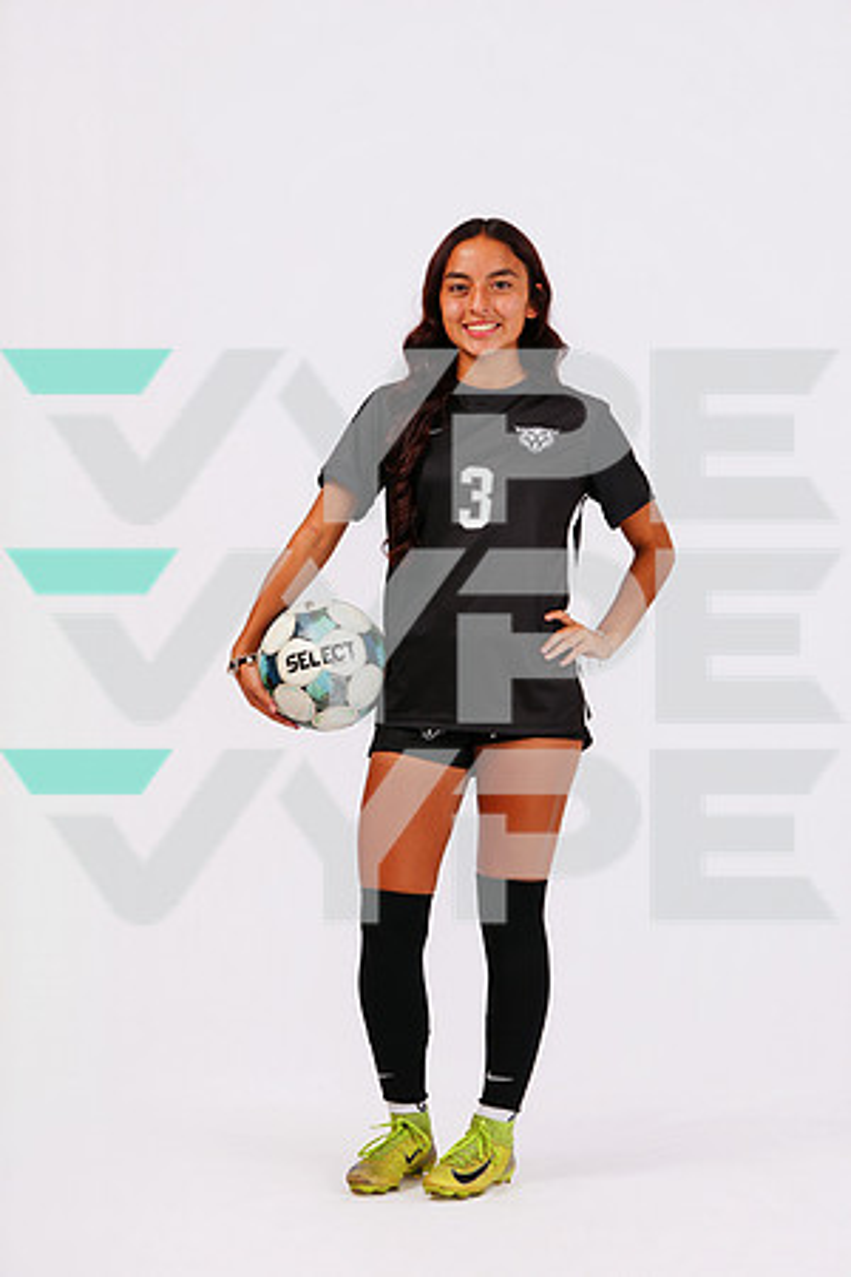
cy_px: 638
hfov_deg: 18.4
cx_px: 426
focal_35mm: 74
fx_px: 2624
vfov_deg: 27.3
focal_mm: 74
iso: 125
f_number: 9
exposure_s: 1/200
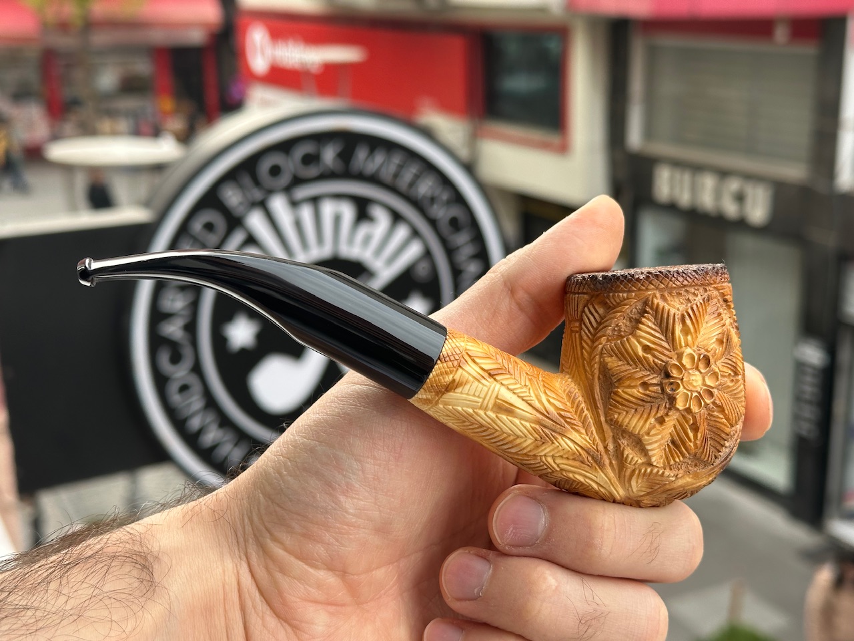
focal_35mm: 48
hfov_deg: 39.7
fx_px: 1184
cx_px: 427
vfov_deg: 30.3
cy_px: 320
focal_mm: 6.86
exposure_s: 1/412
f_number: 1.78
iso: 64
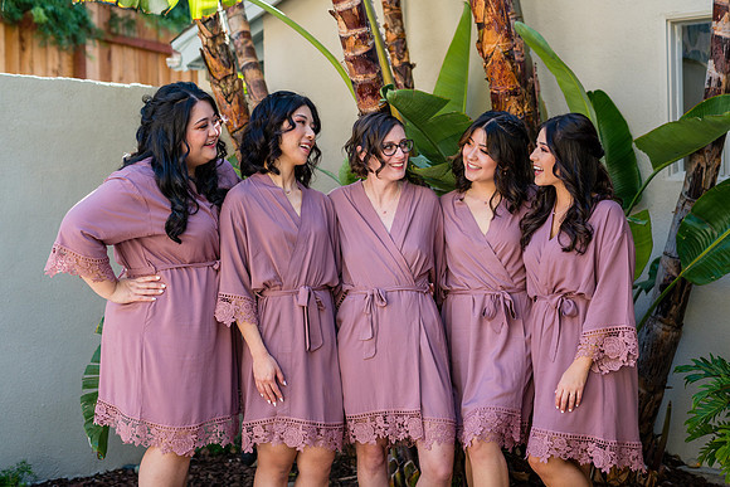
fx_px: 1085
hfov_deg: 37.2
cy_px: 226
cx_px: 390
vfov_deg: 25.3
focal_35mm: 53
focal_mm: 50
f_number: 2.8
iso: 200
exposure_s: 1/640
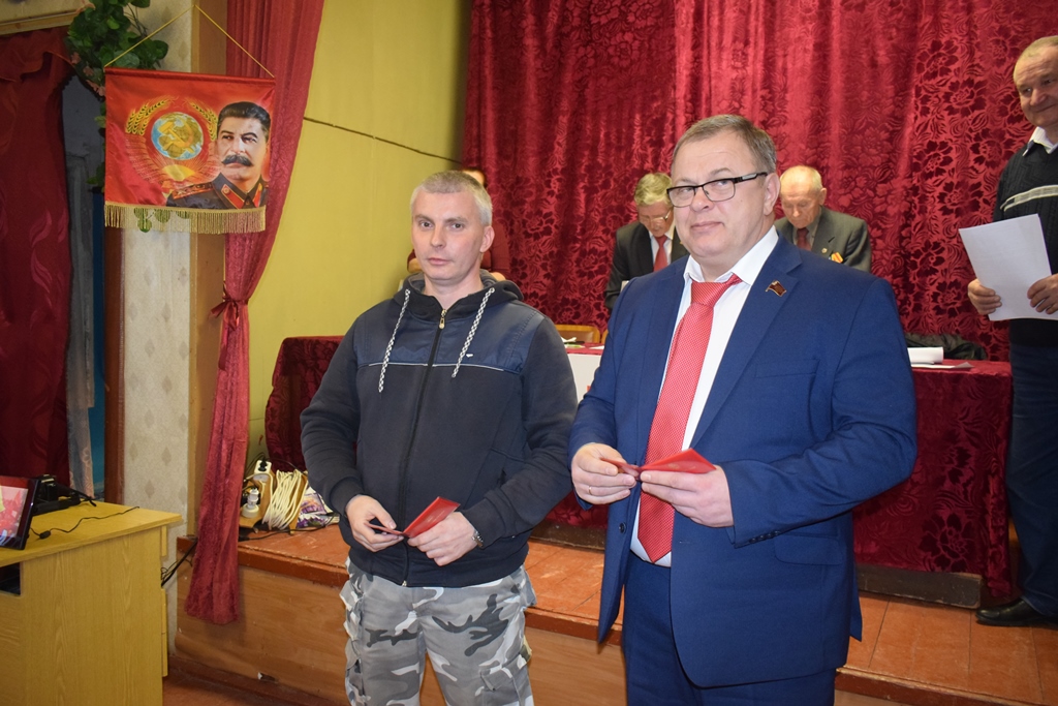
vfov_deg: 43.6
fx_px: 882
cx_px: 529
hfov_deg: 61.9
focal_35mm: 30
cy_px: 353
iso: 2500
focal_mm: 20
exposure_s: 1/60
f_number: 3.5
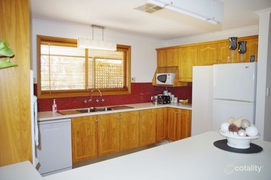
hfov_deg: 67.4
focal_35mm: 27
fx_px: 203
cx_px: 136
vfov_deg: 47.9
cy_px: 90
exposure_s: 1/60
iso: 400
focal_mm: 18
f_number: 3.5
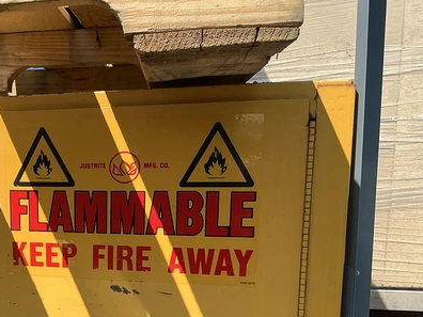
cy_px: 277
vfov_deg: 26.7
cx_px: 35
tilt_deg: -11.6
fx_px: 648
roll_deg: +2.2
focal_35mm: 53
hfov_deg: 34.0
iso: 25
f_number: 1.8
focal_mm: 3
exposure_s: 1/642
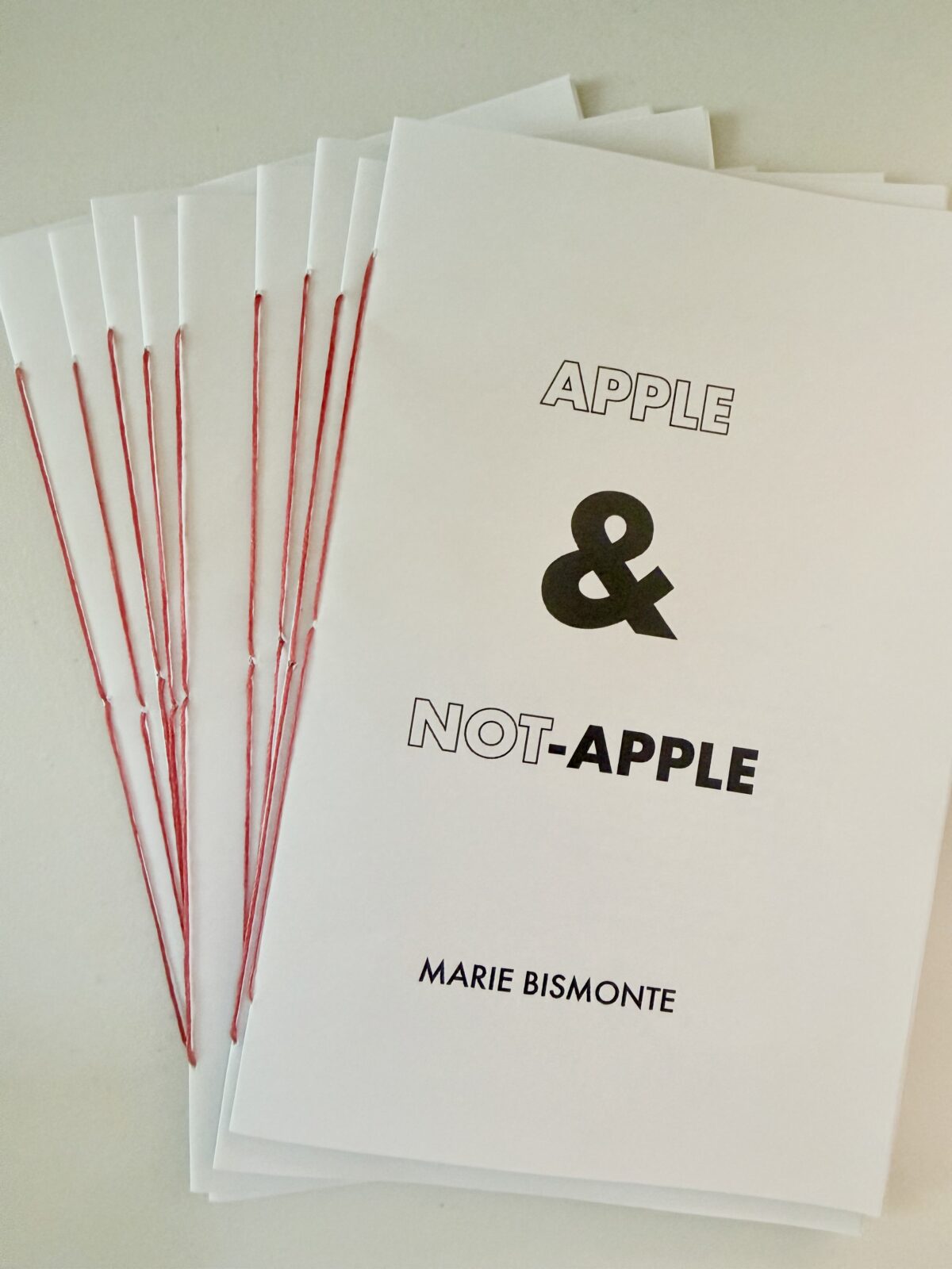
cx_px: 476
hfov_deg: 56.8
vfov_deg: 71.6
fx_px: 880
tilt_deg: -88.9
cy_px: 634
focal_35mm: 24
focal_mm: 2.22
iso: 400
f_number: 2.2
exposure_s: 1/60
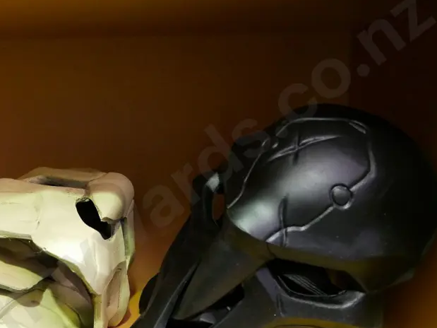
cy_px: 224
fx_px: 543
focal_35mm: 43
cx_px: 136
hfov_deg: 43.1
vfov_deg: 33.2
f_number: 3.5
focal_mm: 13
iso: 3200
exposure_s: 1/50
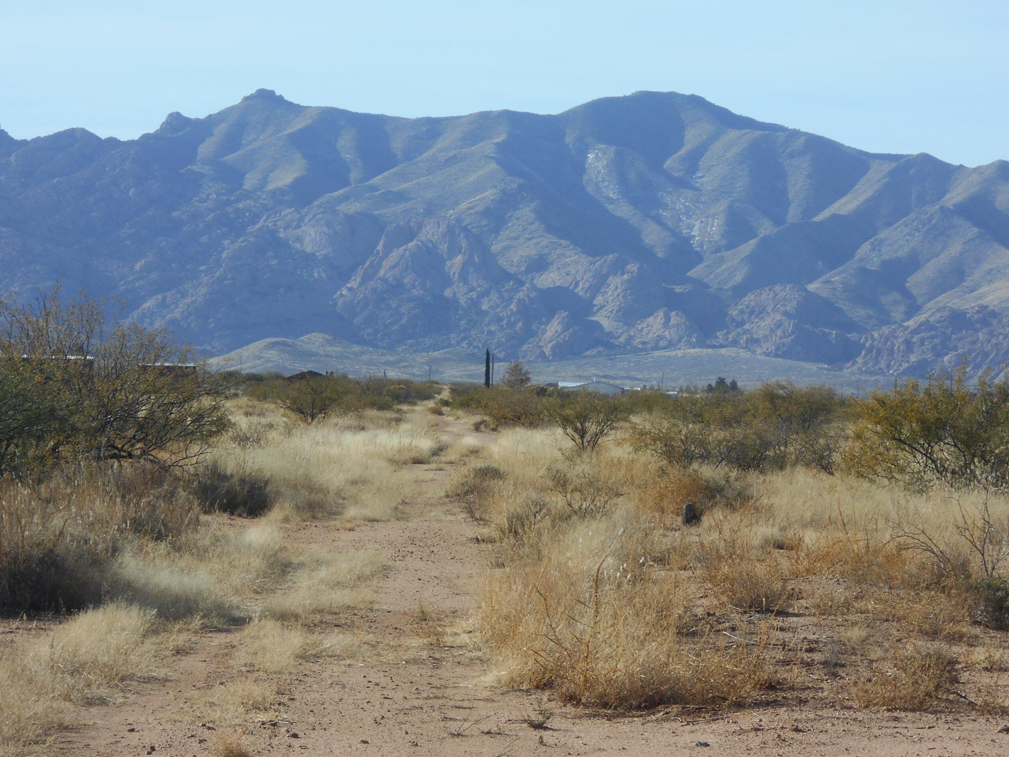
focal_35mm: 153
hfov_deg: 12.9
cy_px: 419
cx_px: 507
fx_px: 4460
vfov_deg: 9.7
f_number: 6.5
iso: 80
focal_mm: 23
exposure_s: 1/400
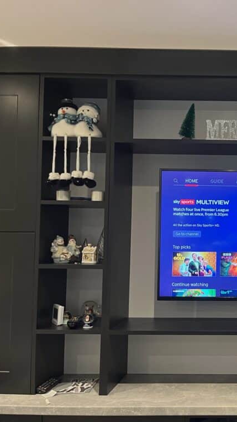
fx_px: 425
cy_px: 212
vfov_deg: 52.8
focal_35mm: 38
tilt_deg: +2.3
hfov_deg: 28.3
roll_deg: -0.1
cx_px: 261
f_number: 1.6
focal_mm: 5.1
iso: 400
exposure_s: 1/33
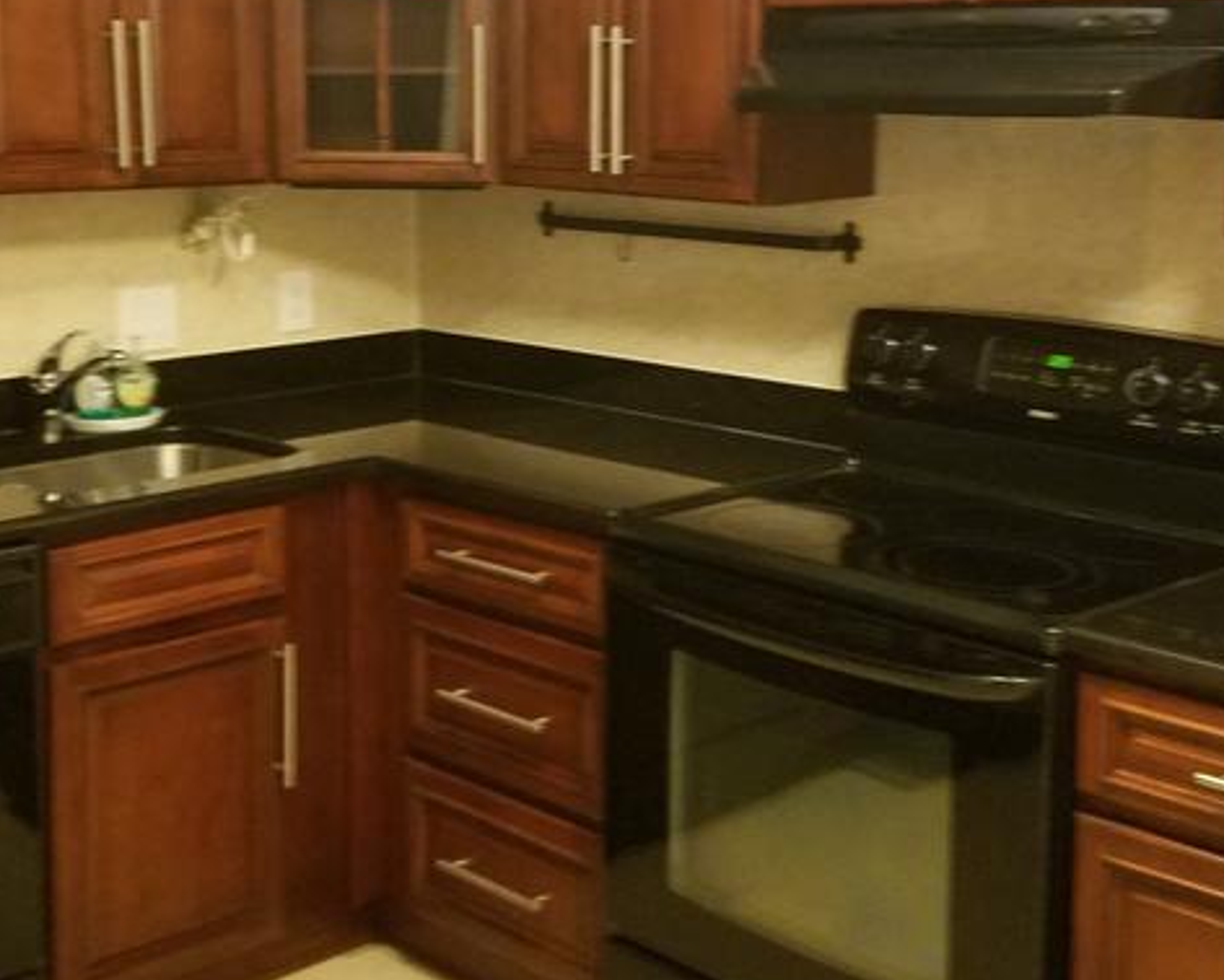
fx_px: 1993
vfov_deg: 27.5
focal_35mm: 55
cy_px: 340
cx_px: 576
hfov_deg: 34.1
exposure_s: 1/10
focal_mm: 4.2
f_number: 1.7
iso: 320
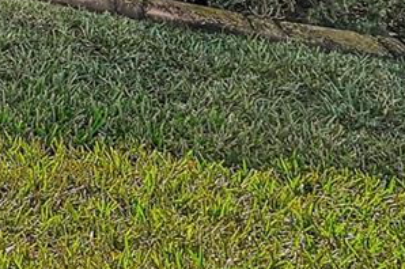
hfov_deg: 14.9
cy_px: -286
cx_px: -557
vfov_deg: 13.4
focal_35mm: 86
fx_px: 966
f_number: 8
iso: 320
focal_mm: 16
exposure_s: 1/500
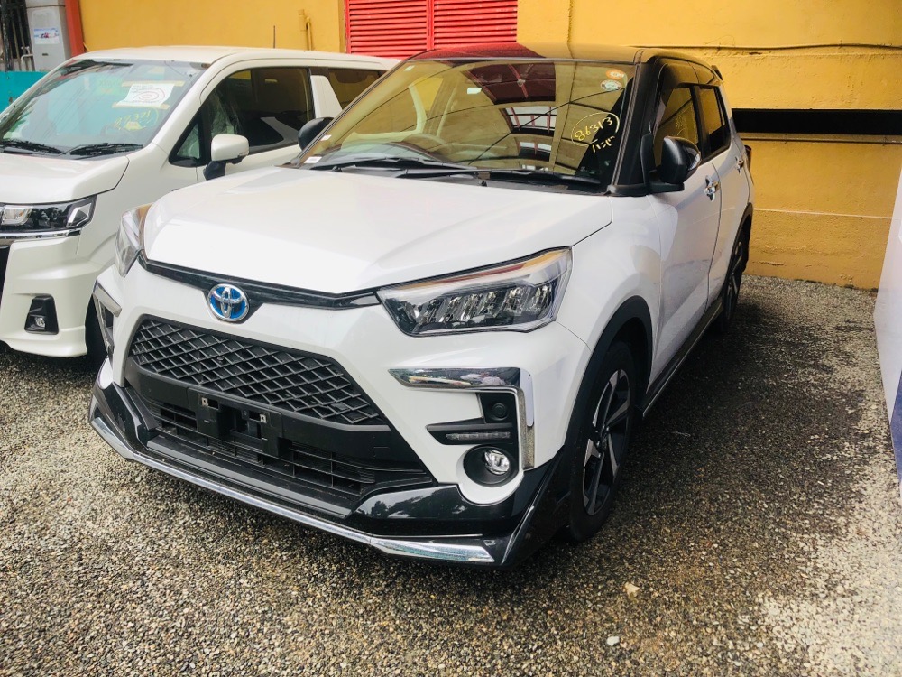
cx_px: 451
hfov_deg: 63.4
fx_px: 730
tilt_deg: -18.0
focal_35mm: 28
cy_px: 338
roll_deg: +0.5
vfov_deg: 49.7
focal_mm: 4
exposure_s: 1/527
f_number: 1.8
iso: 20
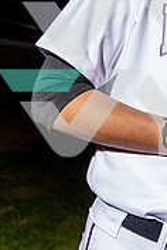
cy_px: 14
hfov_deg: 11.4
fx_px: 814
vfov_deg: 17.2
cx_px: 209
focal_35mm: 117
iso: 400
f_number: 5.6
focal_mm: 46
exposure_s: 1/250
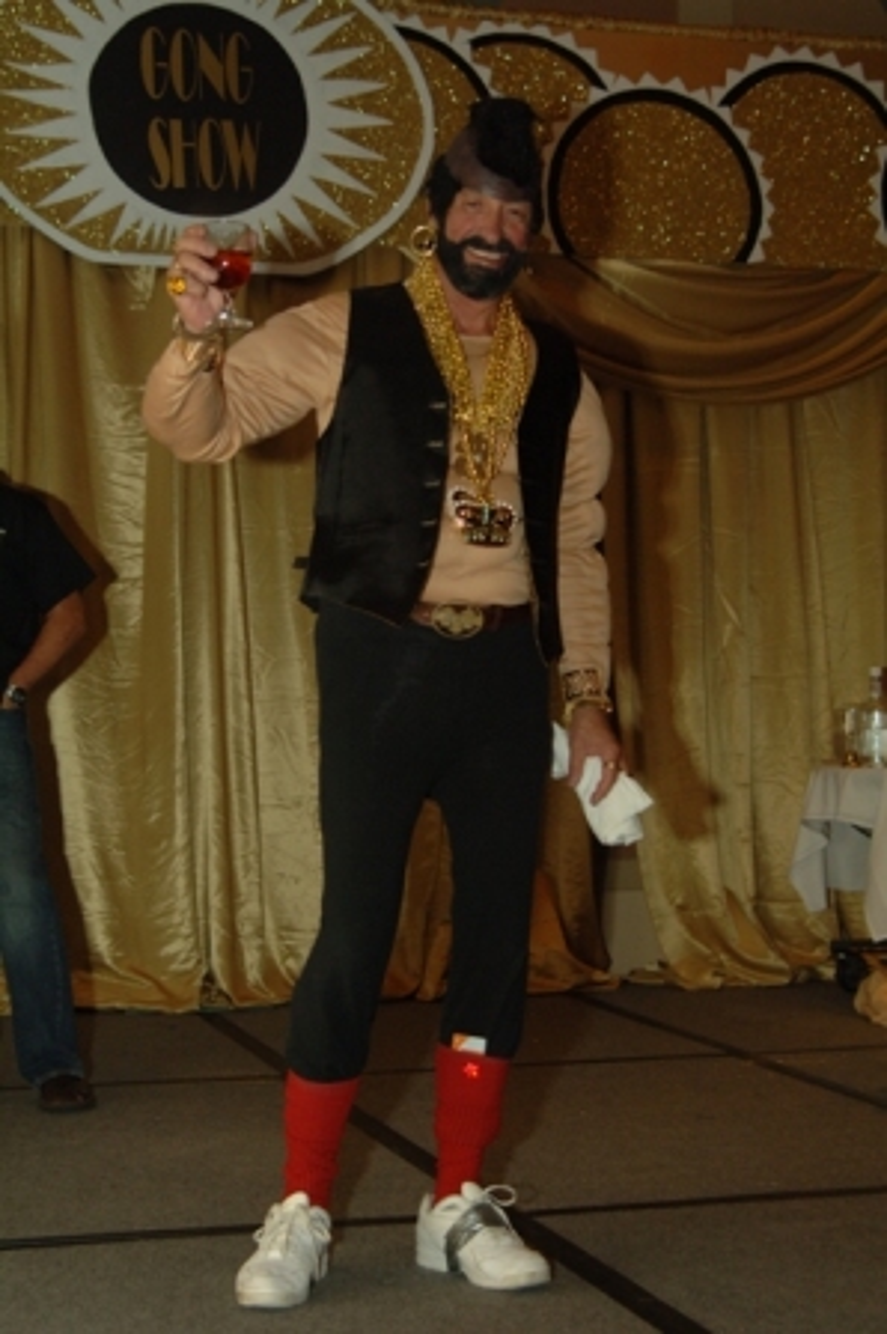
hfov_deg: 20.1
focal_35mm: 68
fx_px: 2498
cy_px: 667
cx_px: 444
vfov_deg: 29.9
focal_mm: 45
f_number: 4
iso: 500
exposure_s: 1/60
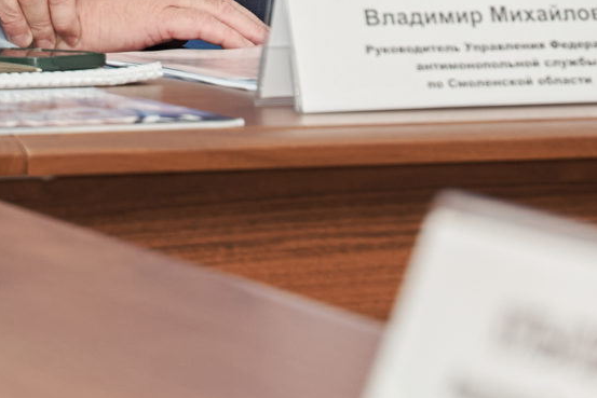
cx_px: 446
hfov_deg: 5.9
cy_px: -430
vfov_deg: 3.9
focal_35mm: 347
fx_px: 5756
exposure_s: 1/250
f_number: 4
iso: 800
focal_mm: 75
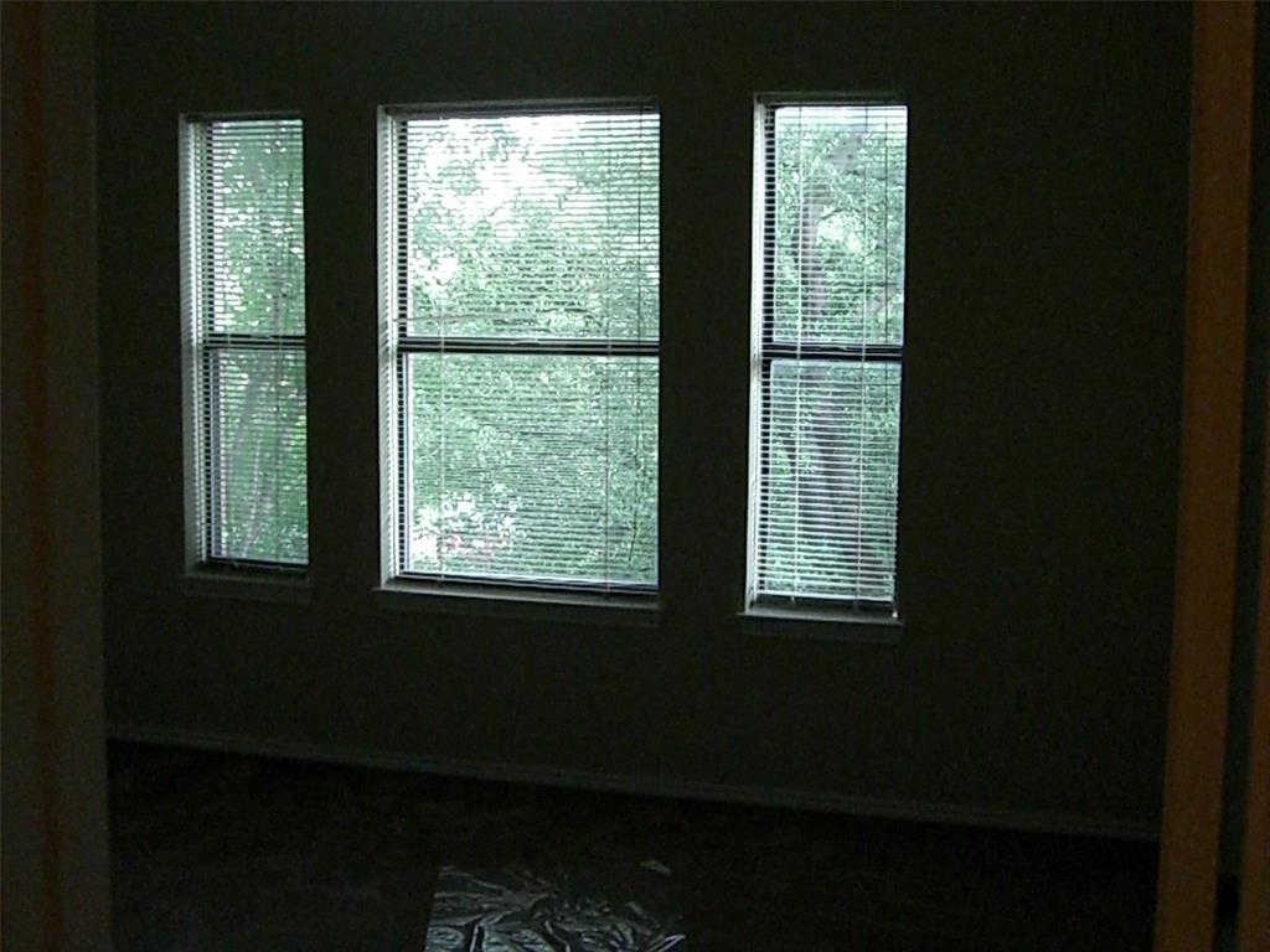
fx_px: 1724
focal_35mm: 47
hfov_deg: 40.4
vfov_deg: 30.9
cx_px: 635
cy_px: 476
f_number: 3
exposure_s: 1/125
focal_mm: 7.6
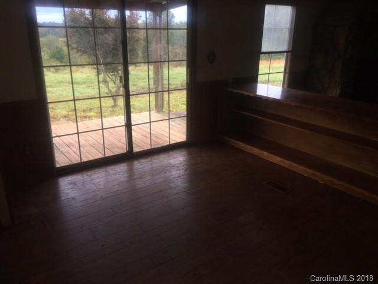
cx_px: 189
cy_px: 142
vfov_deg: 48.2
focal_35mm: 29
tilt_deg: -18.8
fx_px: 317
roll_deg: -0.6
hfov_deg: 61.7
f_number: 2.2
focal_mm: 4.15
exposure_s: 1/30
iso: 25
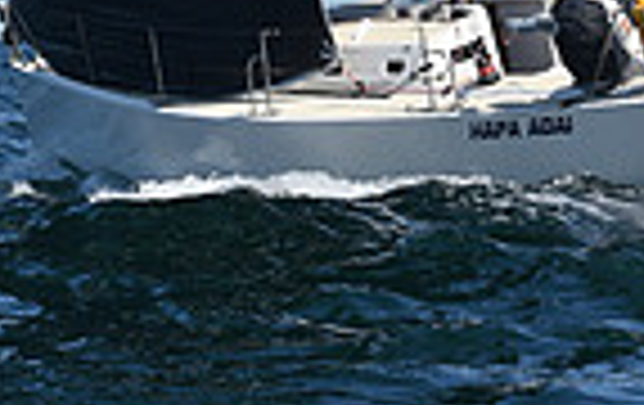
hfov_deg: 7.2
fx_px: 5082
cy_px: -850
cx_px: 97
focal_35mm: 289
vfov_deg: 4.4
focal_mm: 70
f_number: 7.1
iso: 250
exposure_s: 1/1600
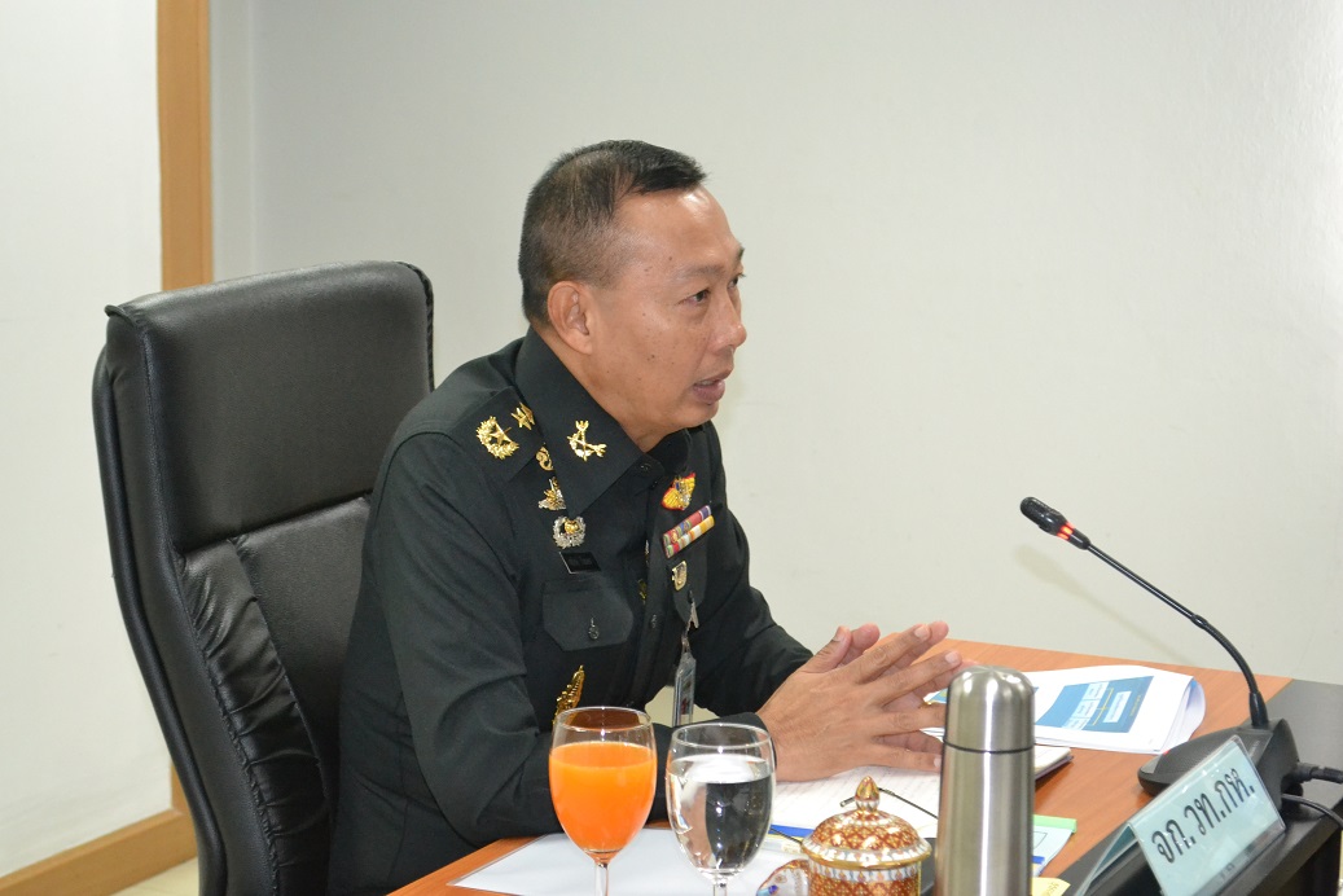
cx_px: 672
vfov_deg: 18.2
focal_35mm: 75
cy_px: 448
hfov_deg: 27.0
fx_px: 2799
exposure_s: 1/80
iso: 3200
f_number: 5.6
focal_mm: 50
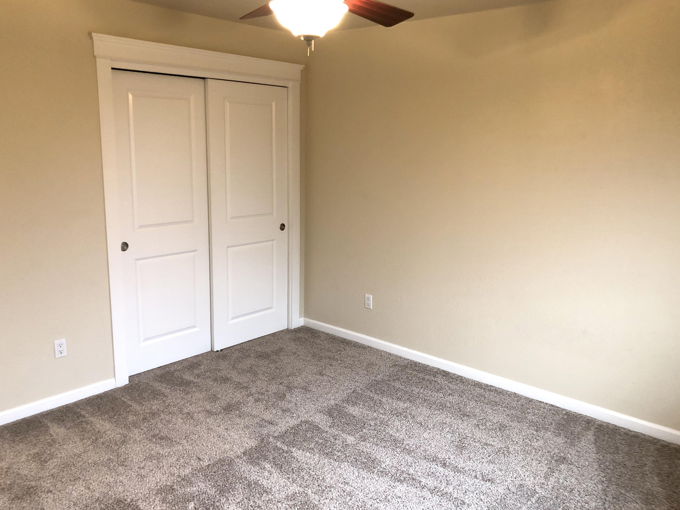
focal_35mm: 29
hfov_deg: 61.7
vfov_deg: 48.2
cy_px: 249
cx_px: 335
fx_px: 570
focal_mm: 4
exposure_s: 1/15
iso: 80
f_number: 1.8
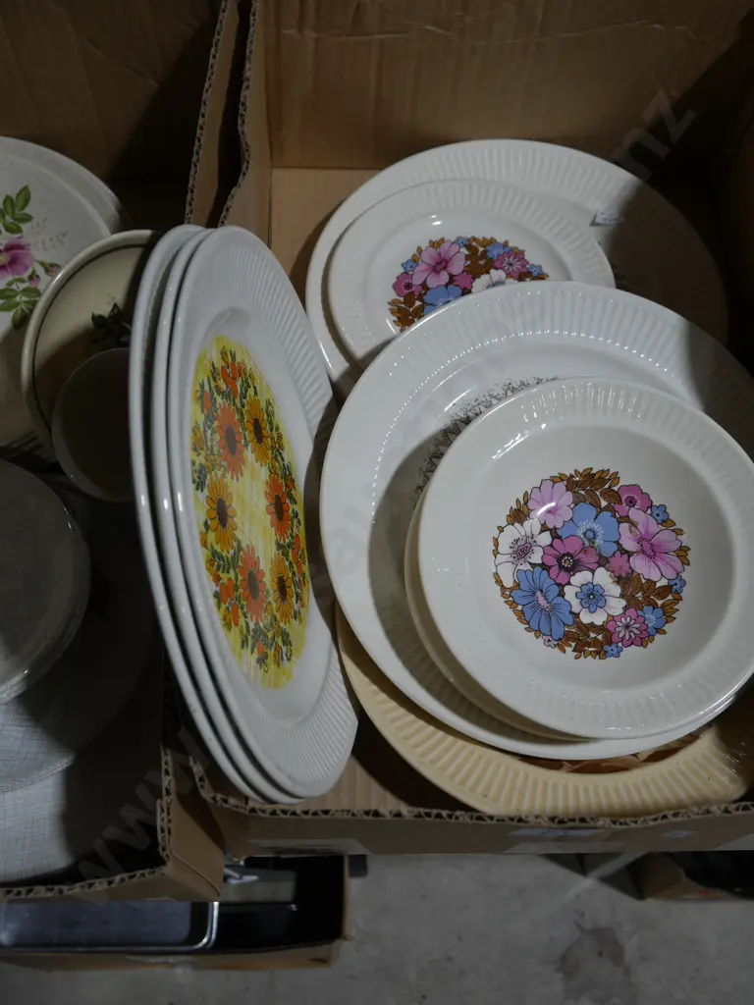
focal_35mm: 40
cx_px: 377
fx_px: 1162
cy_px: 502
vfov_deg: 46.8
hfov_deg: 36.0
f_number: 5
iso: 200
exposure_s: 1/125
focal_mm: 20
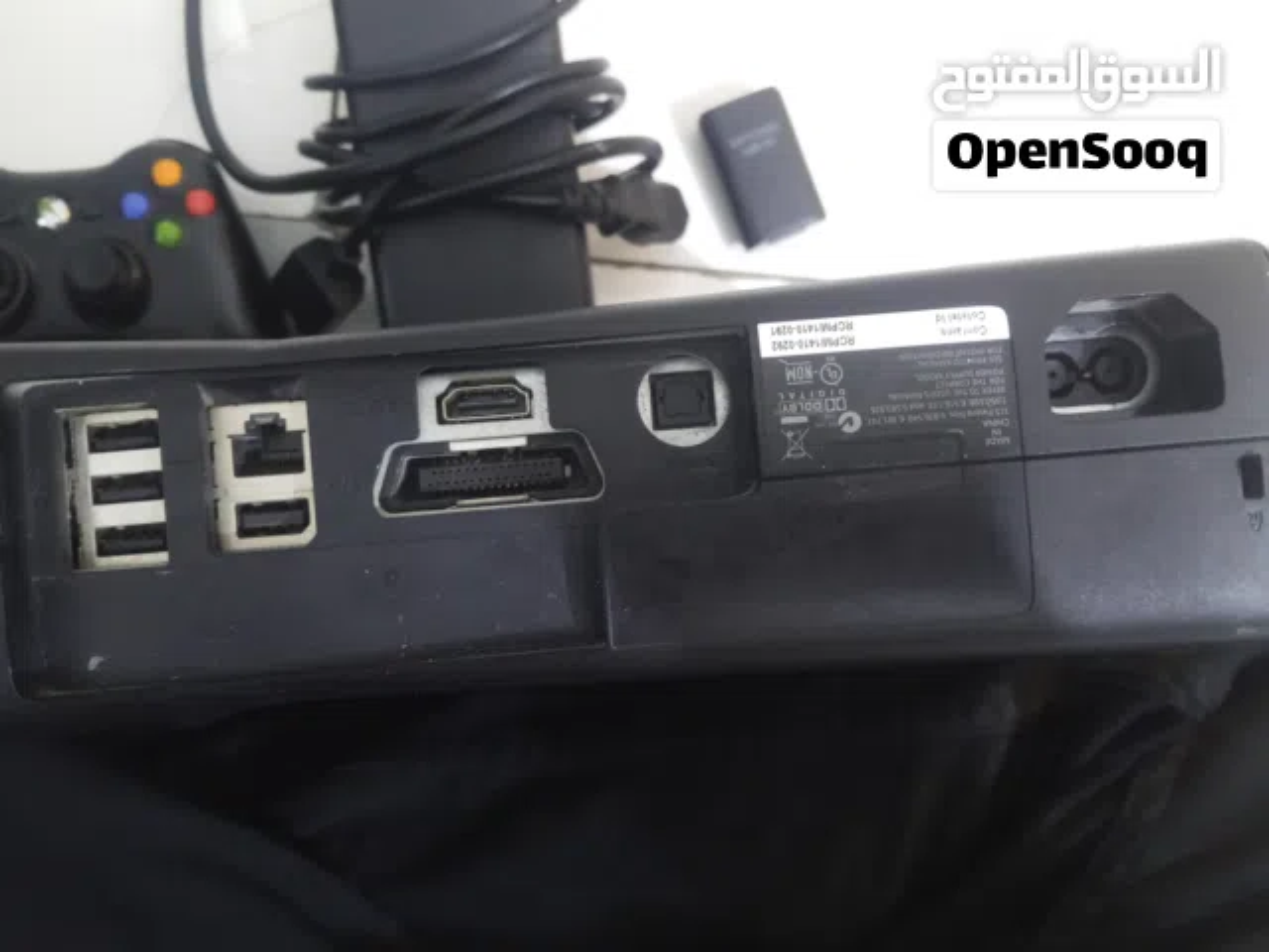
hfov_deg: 65.3
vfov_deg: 51.4
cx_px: 634
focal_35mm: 27
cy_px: 476
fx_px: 990
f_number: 1.8
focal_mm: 3.98
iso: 2500
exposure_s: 1/20
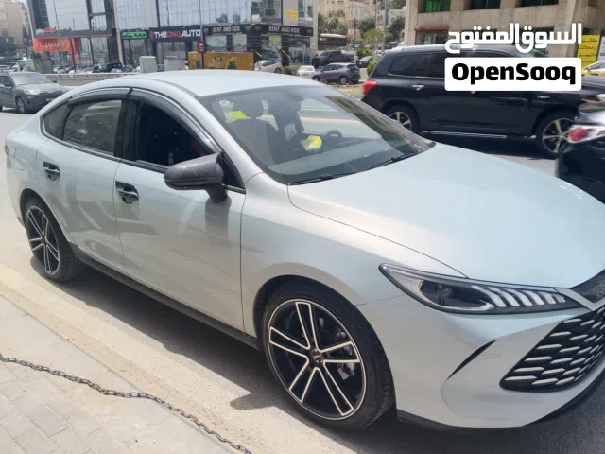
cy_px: 227
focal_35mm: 23
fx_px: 402
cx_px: 302
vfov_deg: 58.9
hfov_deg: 73.9
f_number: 1.6
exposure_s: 1/503
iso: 50
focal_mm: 4.09
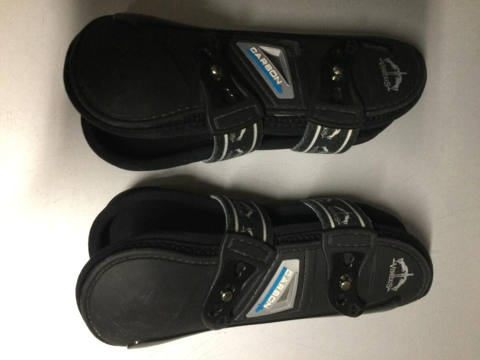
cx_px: 240
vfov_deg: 45.4
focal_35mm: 31
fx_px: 430
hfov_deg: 58.4
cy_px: 180
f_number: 2.4
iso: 200
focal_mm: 3.3
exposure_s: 1/17
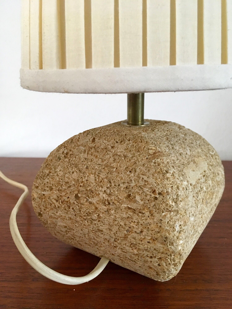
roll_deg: -0.3
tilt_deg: -17.9
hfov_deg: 48.2
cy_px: 154
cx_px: 116
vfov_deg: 61.7
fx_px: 259
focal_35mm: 29
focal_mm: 4.15
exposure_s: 1/25
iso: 200
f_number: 2.2
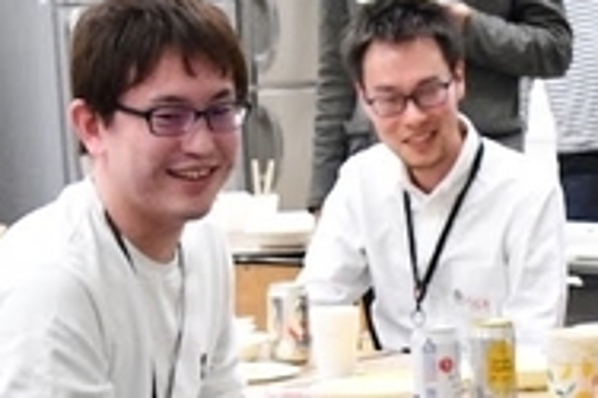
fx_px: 3070
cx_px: 633
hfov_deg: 11.0
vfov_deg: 7.2
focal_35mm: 185
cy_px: 691
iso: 8000
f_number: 7.1
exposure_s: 1/125
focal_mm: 29
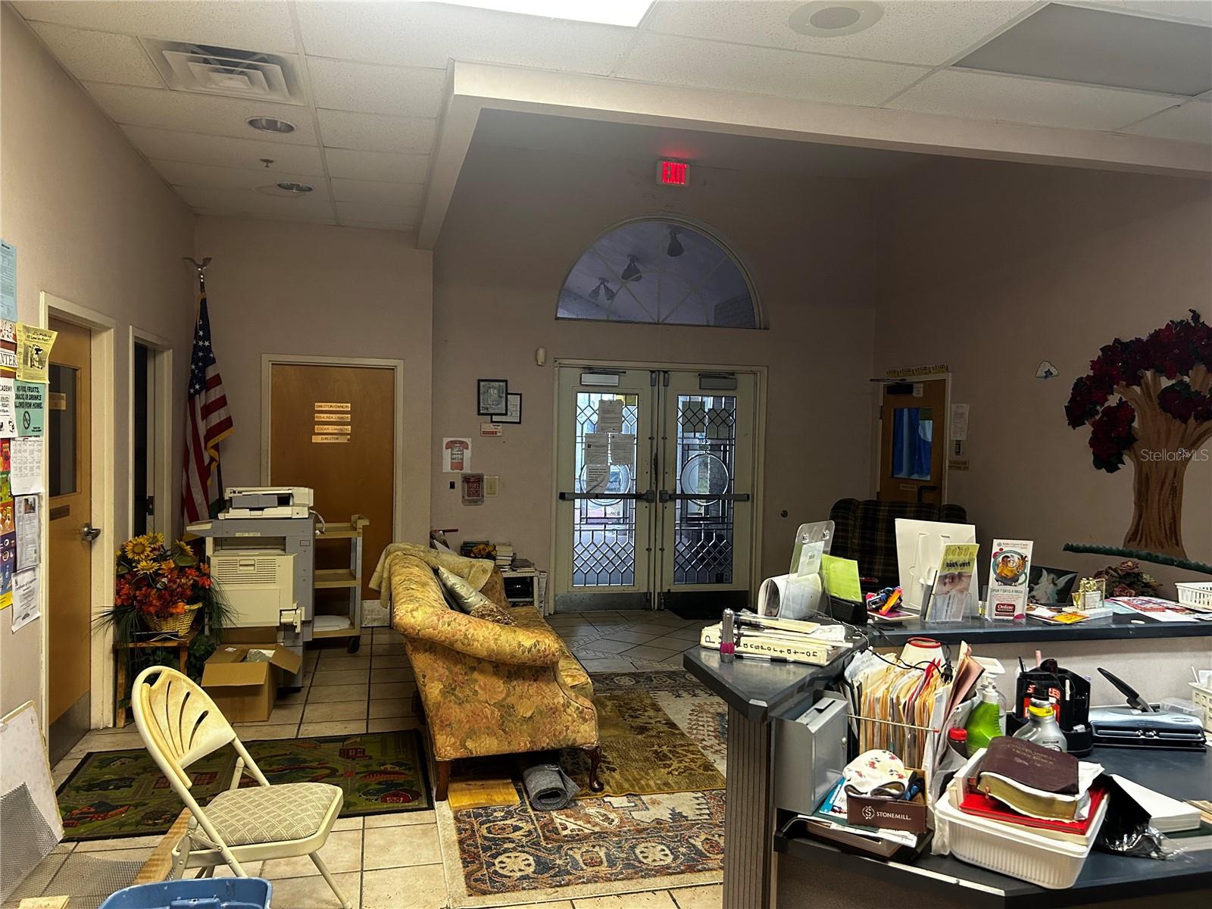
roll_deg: -0.9
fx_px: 910
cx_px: 606
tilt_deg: -1.6
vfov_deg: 53.1
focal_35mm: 26
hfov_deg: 67.3
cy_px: 454
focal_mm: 5.7
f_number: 1.5
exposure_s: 1/60
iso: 250
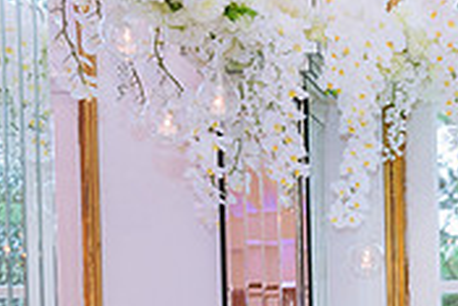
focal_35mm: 96
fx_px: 1222
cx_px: 680
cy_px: 438
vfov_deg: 13.6
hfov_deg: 18.8
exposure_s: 1/200
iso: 800
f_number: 2.8
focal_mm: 29
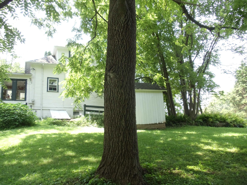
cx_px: 124
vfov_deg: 32.9
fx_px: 314
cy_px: 92
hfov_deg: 42.9
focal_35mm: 44
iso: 200
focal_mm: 6
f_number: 3.5
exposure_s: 1/160
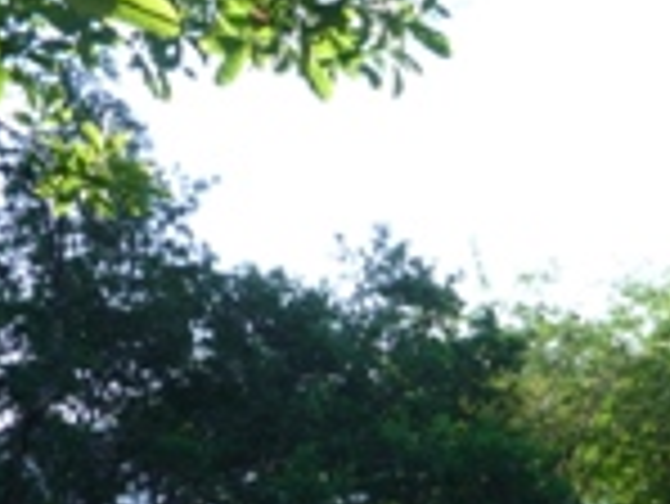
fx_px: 1743
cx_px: 827
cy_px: 684
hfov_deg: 20.2
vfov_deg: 15.5
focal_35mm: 90
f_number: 4
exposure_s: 1/200
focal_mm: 5.2
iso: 100
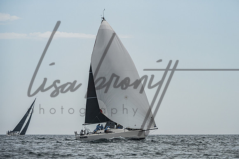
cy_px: 70
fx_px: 1492
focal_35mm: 225
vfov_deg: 6.1
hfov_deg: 9.2
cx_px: 128
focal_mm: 185
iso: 400
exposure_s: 1/3200
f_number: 7.6
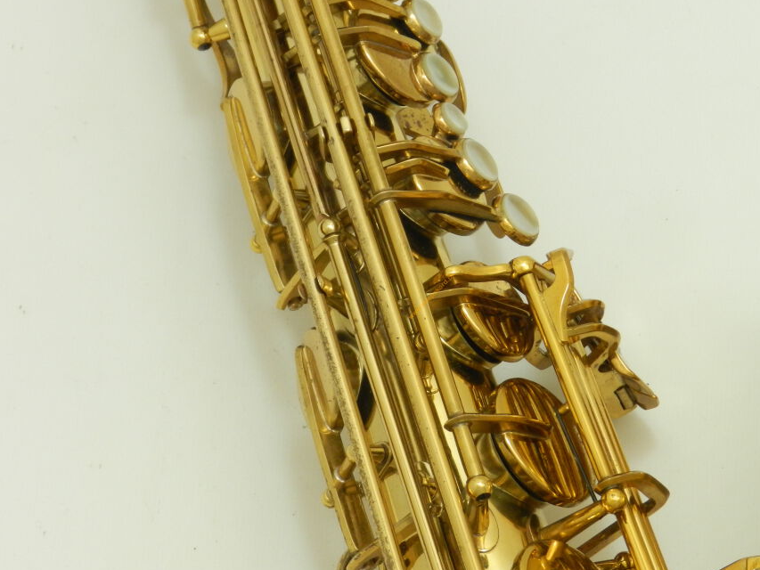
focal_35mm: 224
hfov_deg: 8.8
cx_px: 430
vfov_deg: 6.6
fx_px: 4919
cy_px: 296
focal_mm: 34
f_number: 5.5
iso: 400
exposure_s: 1/30
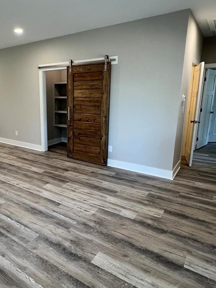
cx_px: 55
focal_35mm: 24
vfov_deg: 71.6
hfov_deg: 54.3
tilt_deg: -12.0
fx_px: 200
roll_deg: +1.0
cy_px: 139
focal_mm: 1.57
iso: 160
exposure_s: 1/120
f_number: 1.8
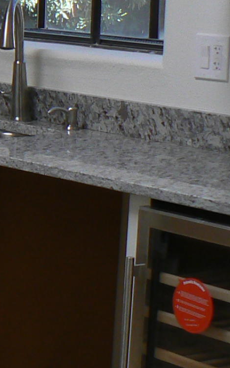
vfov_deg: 13.8
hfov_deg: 7.9
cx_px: -353
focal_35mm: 152
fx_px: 1524
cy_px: 179
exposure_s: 1/80
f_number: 4
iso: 80
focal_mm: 6
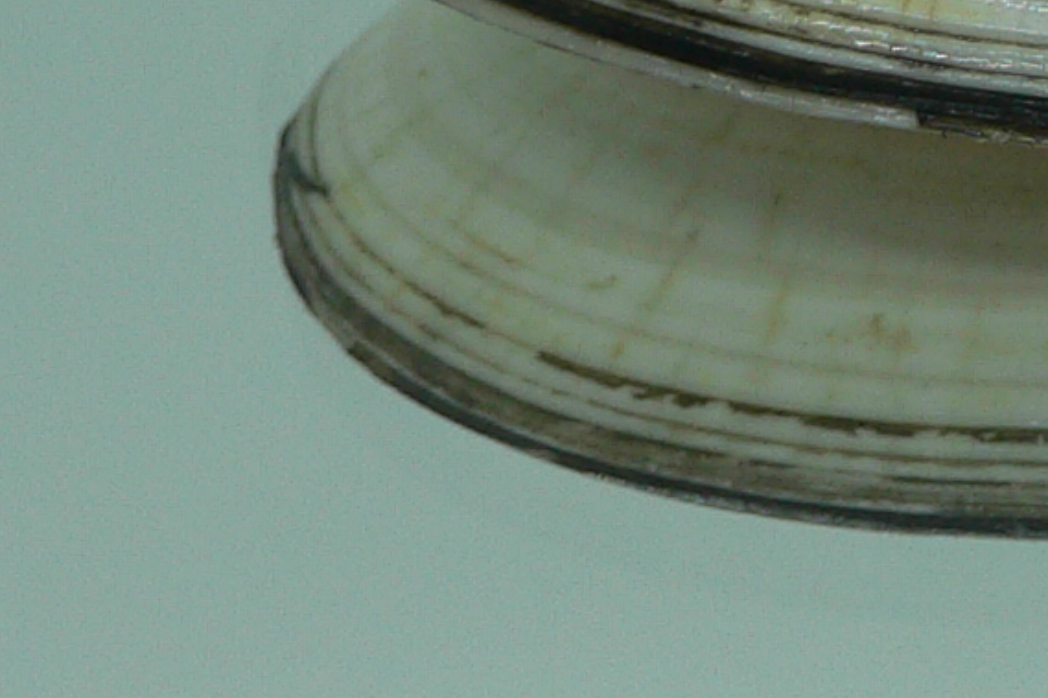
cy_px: -35
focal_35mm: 129
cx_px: 1287
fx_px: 3754
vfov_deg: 10.5
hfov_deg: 15.3
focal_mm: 4.6
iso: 80
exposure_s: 1/80
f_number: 2.8
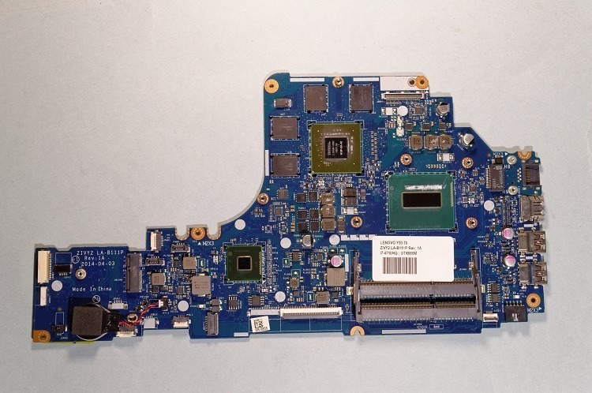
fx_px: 714
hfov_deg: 45.0
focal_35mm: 44
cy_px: 196
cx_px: 296
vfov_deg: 30.8
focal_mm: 29
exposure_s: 1/4
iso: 100
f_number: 8
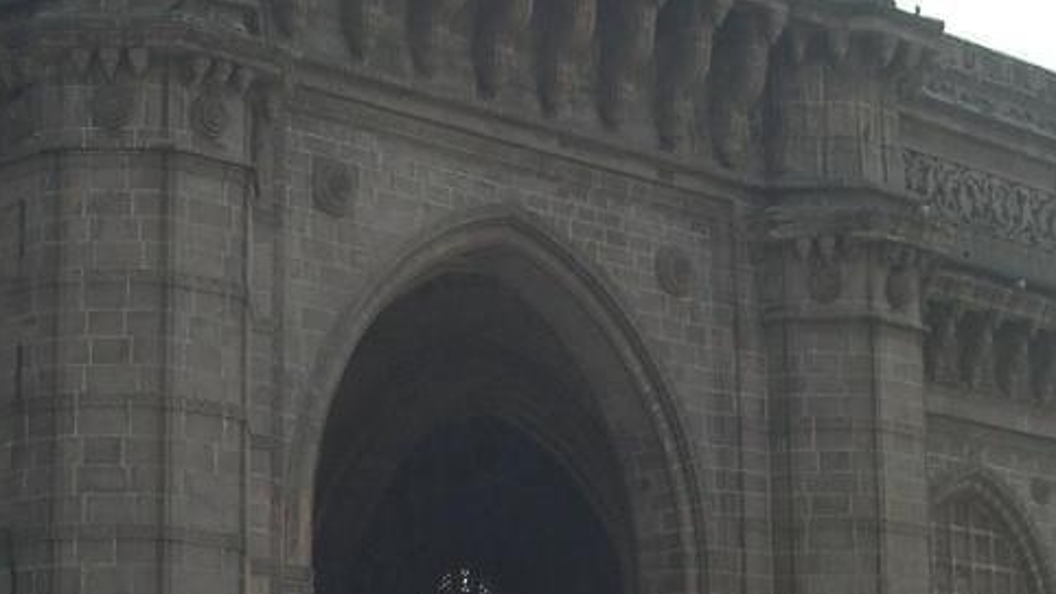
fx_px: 3080
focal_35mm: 110
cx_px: 221
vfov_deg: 11.0
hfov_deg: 19.3
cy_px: 171
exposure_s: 1/188
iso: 100
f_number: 7.6
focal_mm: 8
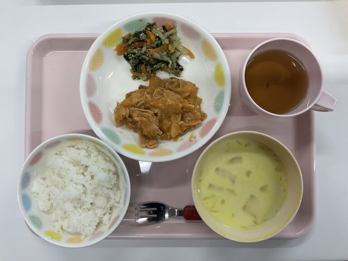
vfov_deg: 48.2
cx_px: 174
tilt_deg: -88.5
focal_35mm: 29
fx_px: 292
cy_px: 130
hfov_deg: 61.7
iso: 32
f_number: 1.8
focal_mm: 3
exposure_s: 1/120
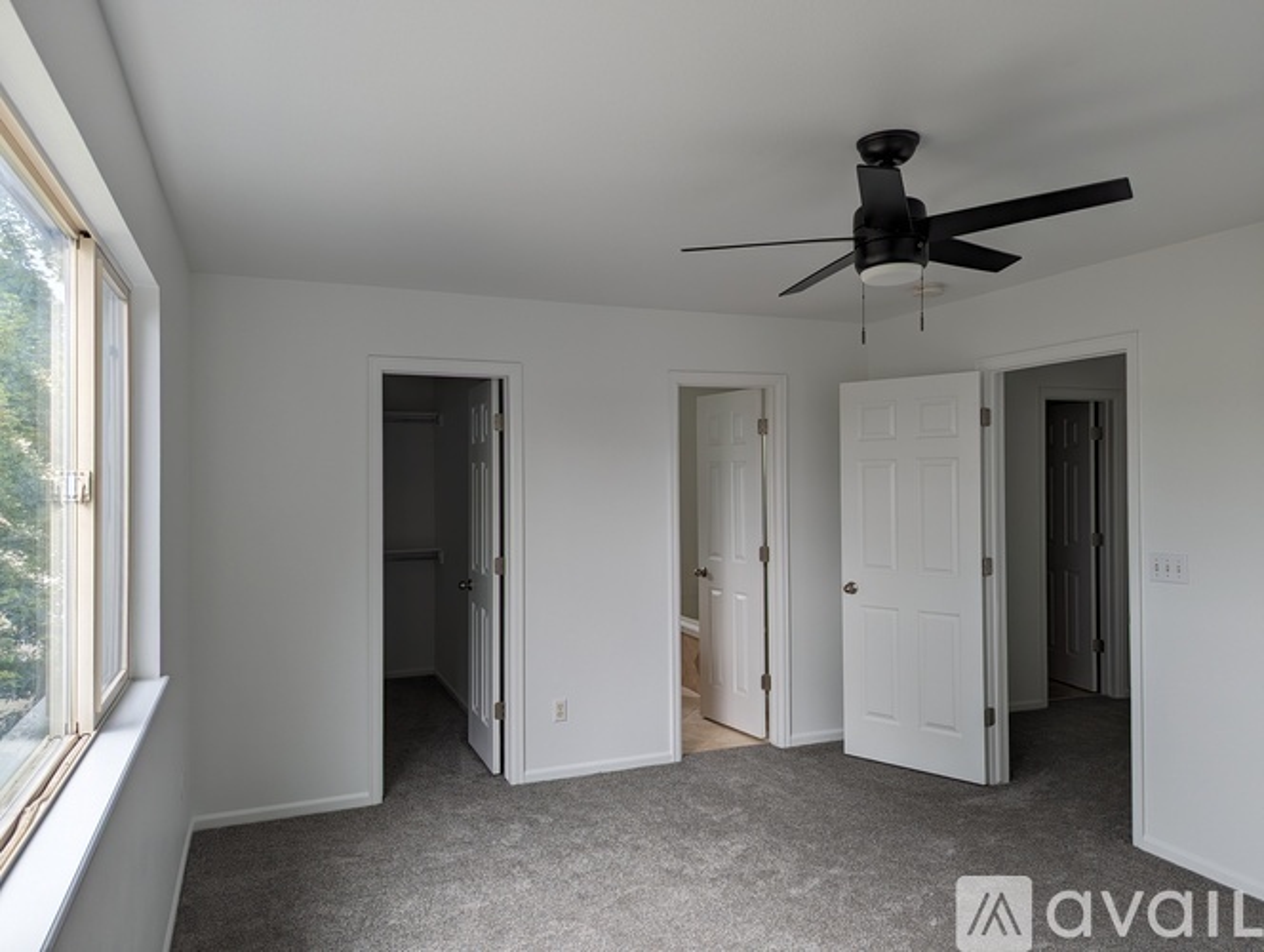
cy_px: 476
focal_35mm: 24
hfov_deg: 71.5
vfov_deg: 56.9
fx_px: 878
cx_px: 632
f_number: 1.85
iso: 47
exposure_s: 1/201
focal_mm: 6.81
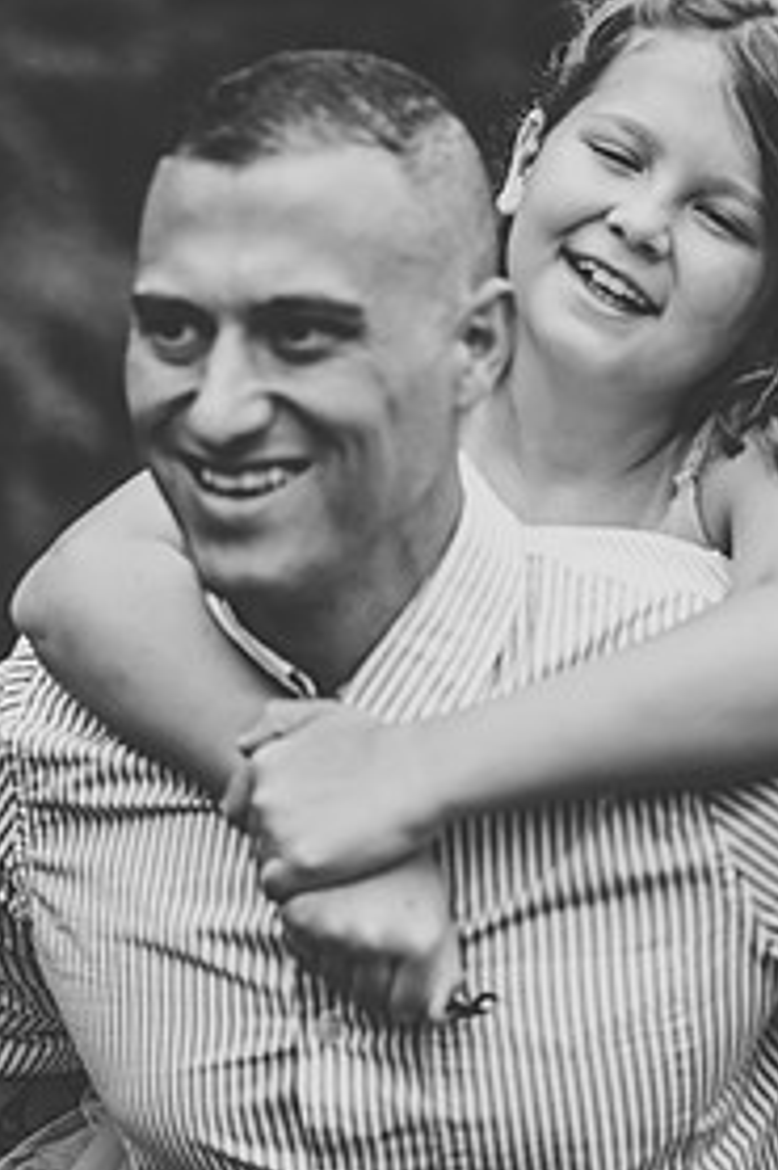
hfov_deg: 8.1
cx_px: 349
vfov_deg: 12.1
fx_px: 5517
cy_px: 501
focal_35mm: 170
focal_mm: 105
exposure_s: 1/4000
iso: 640
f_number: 2.8
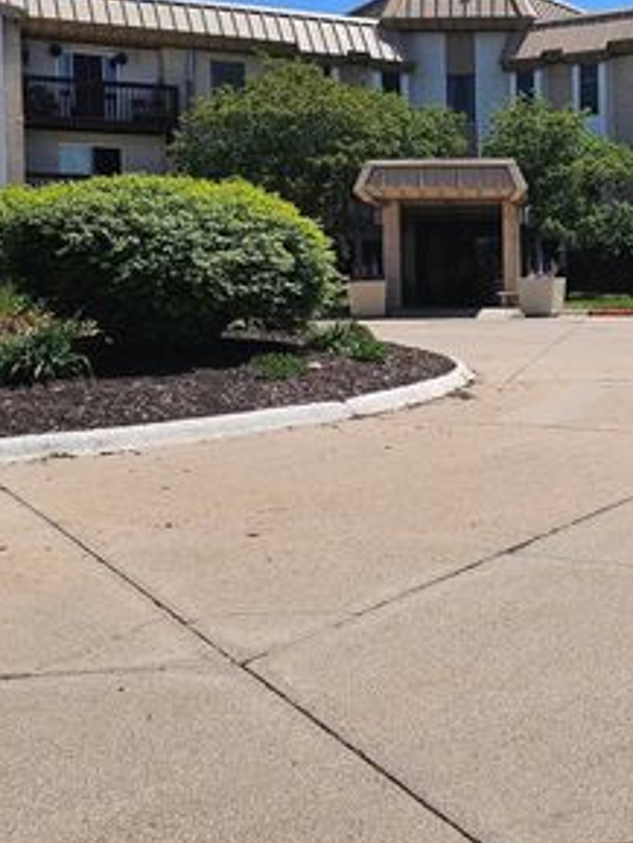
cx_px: 601
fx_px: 1291
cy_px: 337
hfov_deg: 26.4
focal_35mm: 53
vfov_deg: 36.0
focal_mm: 6.3
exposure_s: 1/1606
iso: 12
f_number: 1.7
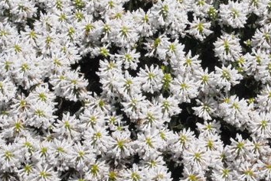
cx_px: 211
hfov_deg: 15.7
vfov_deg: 10.6
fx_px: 980
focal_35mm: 130
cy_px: 52
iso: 400
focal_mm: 30
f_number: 14
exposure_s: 1/800
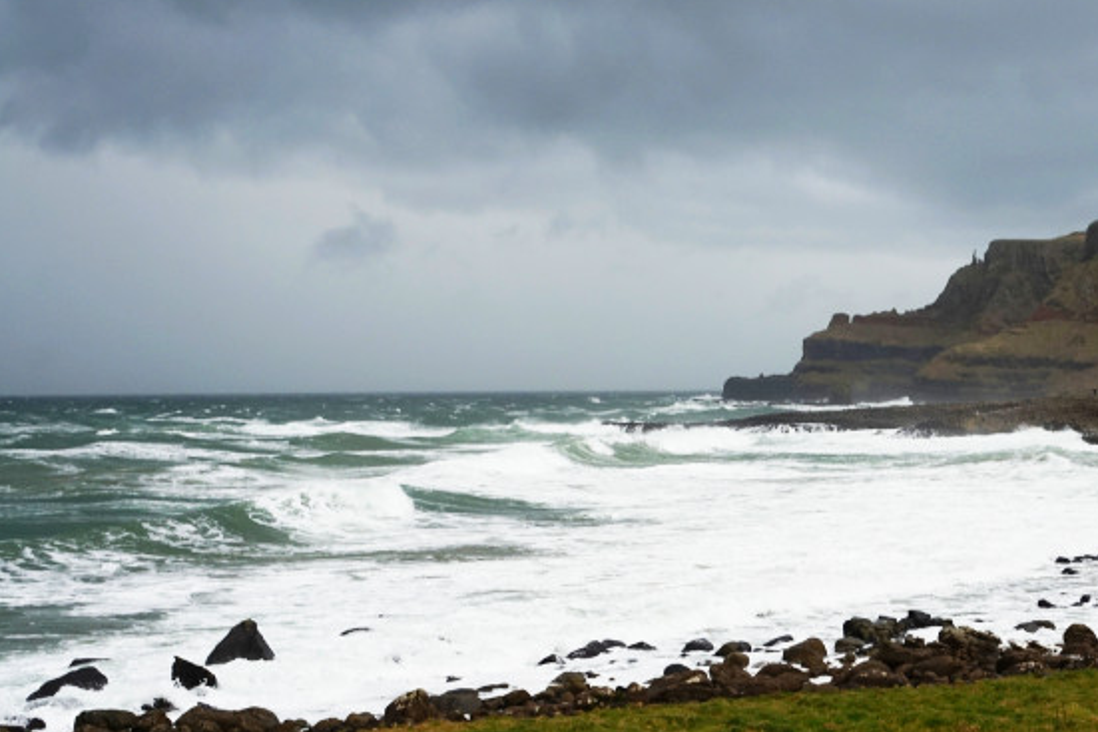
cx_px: 759
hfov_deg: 32.5
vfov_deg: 22.2
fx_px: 1860
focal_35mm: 61
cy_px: 374
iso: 100
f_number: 9
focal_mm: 28
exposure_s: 1/80
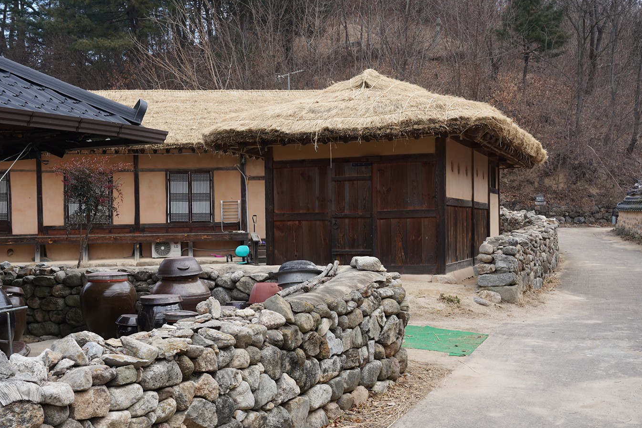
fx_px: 767
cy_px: 208
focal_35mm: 43
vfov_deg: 31.2
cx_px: 278
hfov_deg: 45.3
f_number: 6.3
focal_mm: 29
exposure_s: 1/100
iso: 100
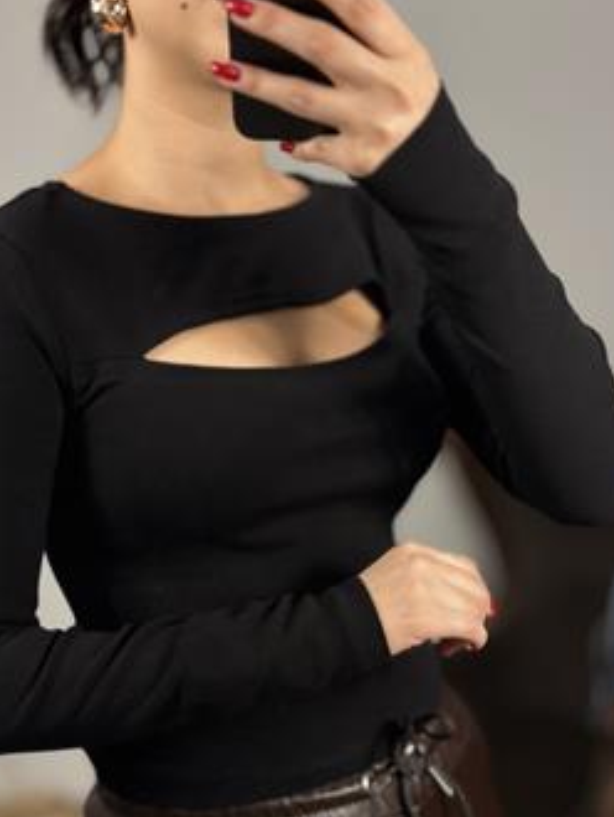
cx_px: 280
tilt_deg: -33.7
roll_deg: +3.7
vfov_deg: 32.1
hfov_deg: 24.4
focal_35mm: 60
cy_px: 464
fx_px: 1417
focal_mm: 6.86
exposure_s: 1/100
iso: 200
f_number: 1.78
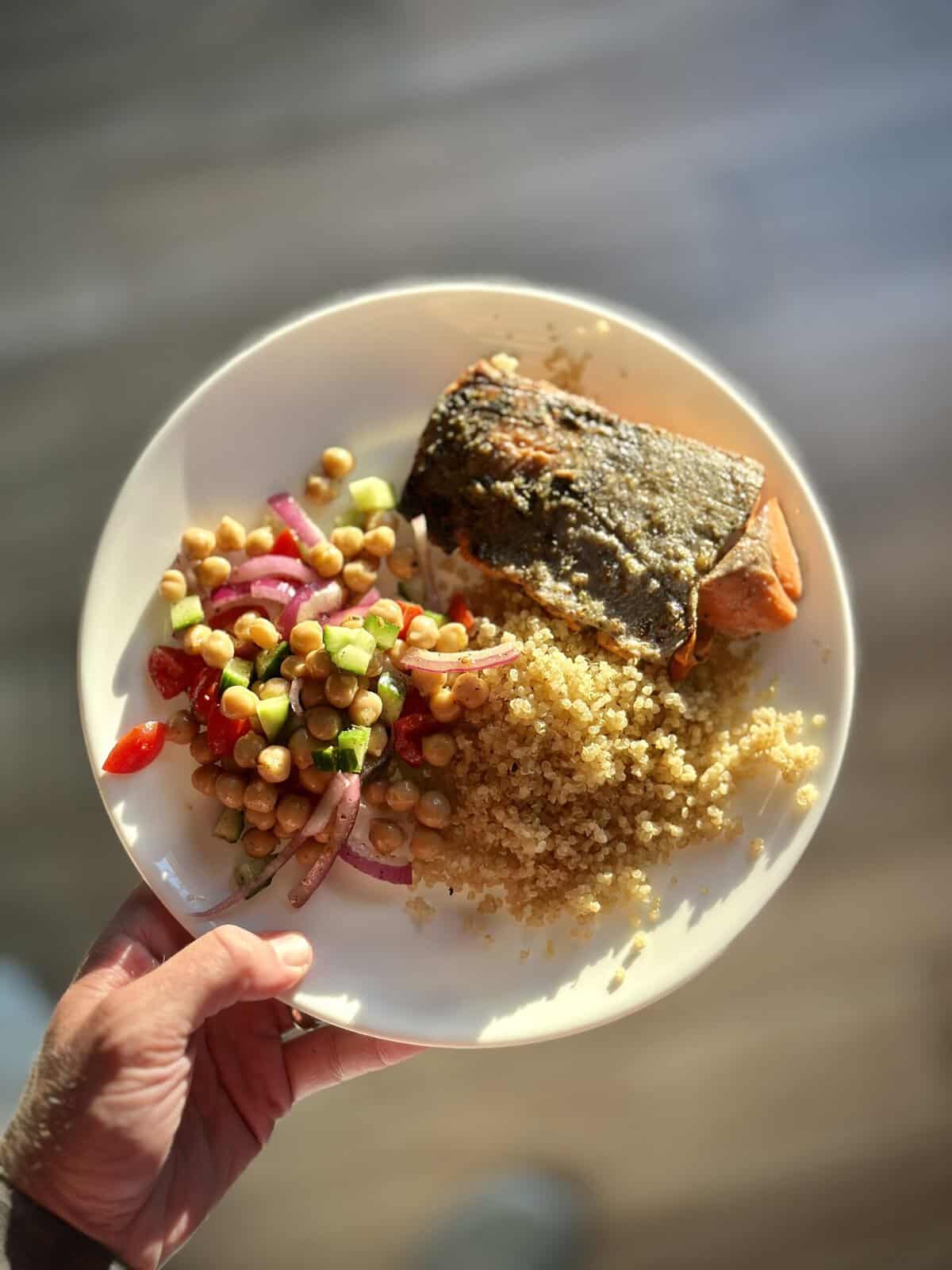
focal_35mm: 48
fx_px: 1760
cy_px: 635
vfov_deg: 39.7
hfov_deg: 30.3
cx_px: 476
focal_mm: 6.86
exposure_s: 1/325
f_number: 1.78
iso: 80
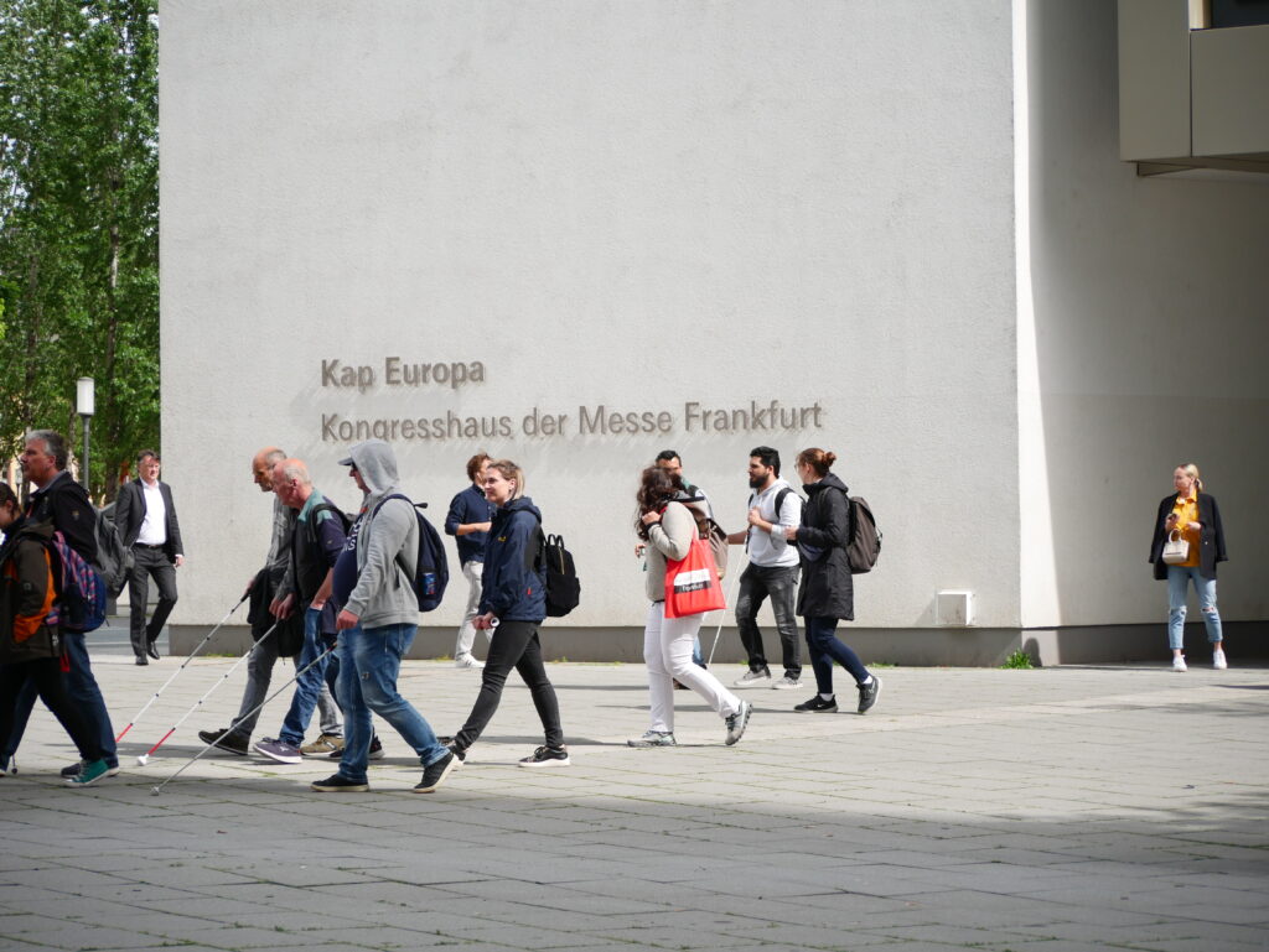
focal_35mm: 90
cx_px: 634
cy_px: 476
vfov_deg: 16.4
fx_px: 3301
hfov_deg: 21.8
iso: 200
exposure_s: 1/640
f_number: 4
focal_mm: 45
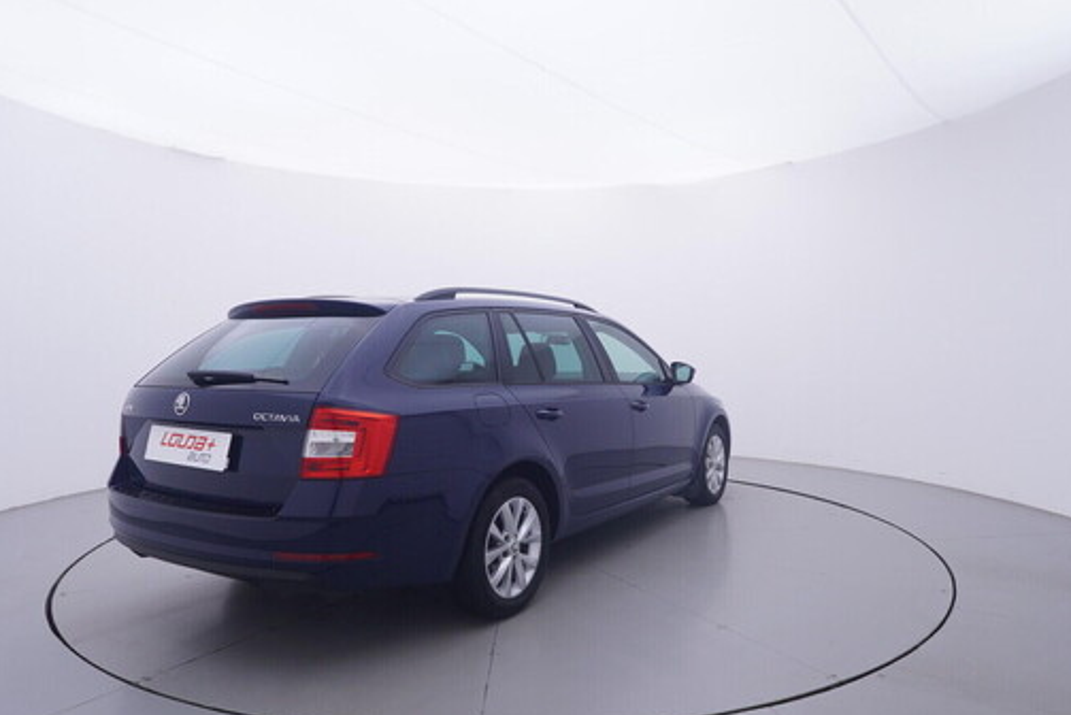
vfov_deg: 52.1
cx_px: 542
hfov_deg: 72.5
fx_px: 731
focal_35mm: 25
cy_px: 384
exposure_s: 1/80
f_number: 5
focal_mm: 15
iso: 200
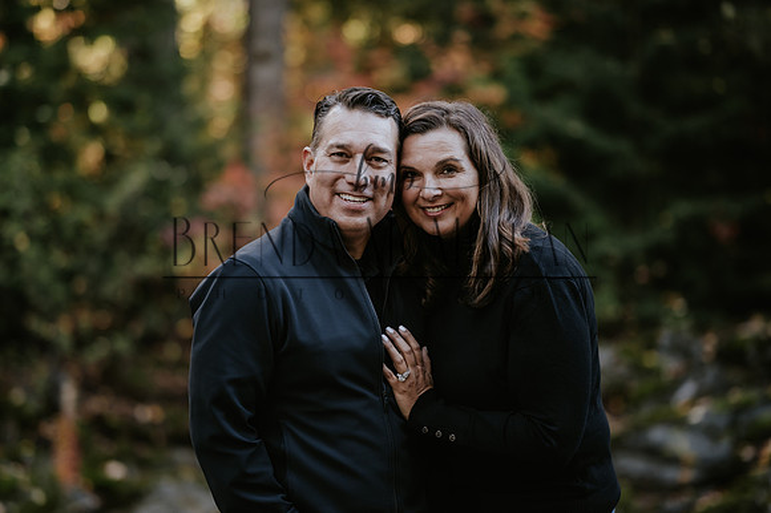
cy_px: 256
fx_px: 2028
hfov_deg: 21.5
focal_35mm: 95
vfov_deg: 14.4
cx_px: 341
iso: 500
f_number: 1.8
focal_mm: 85
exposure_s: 1/800
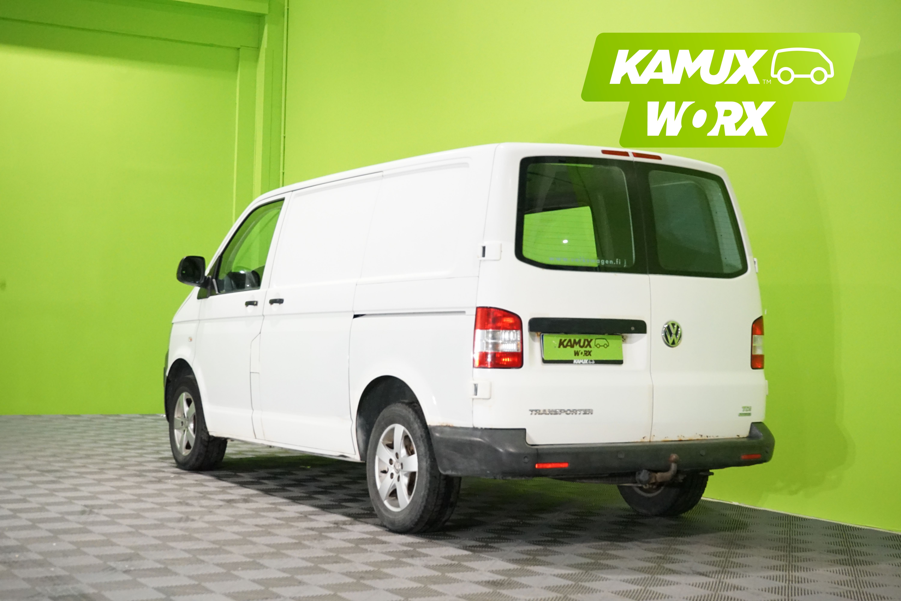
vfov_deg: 26.0
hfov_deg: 38.2
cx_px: 450
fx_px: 1301
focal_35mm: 52
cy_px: 300
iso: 6400
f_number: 8
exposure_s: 1/125
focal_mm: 52
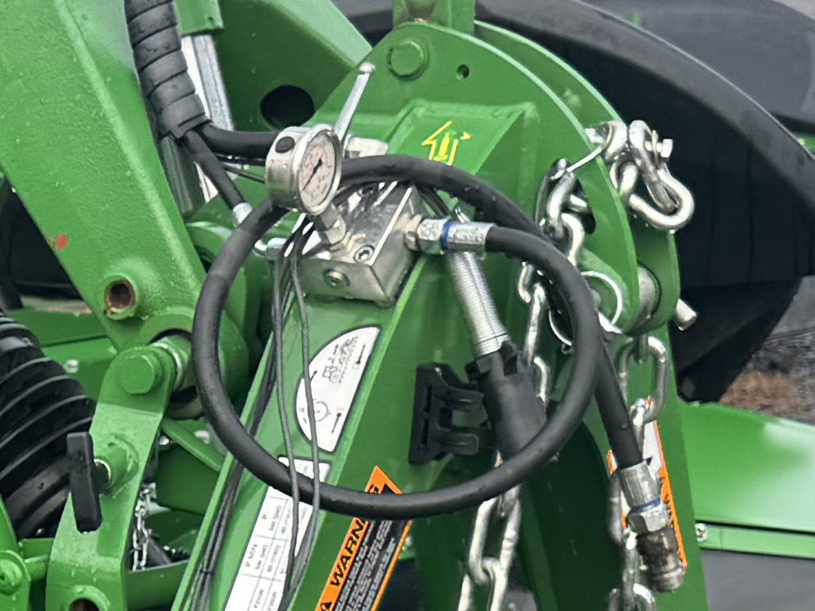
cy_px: 802
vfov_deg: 11.0
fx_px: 3085
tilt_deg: -17.4
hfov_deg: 13.8
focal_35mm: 131
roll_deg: +1.5
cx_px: -523
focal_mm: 6.76
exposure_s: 1/460
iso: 80
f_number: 1.78
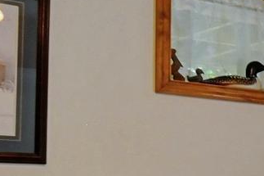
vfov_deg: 14.2
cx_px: 519
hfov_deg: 16.6
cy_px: 158
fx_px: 696
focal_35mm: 95
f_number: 8
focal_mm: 10
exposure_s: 1/25
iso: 800
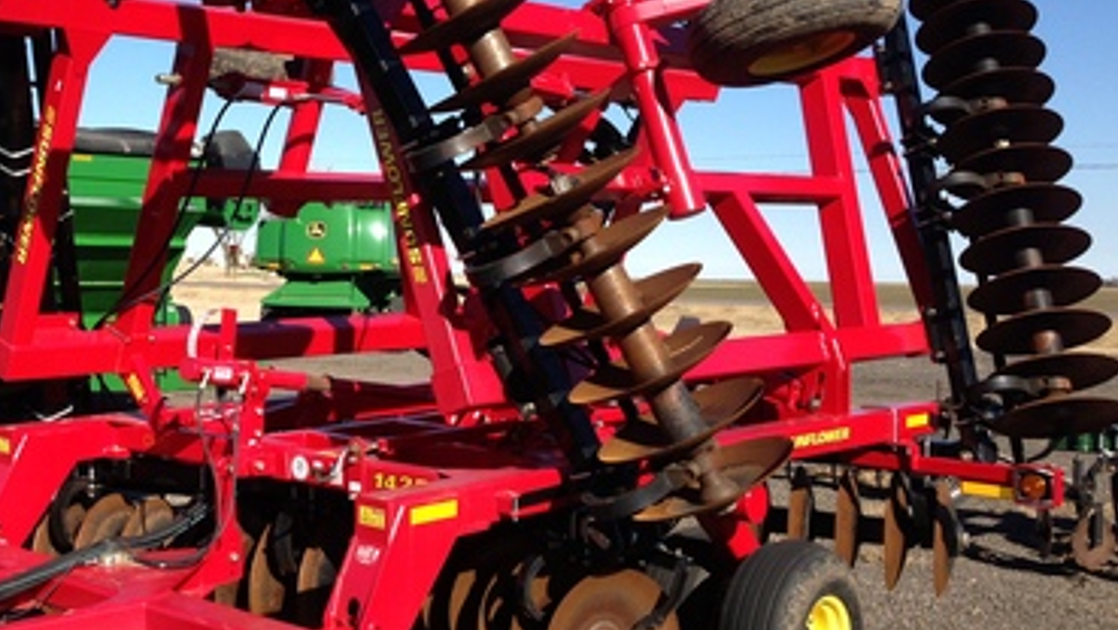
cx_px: 312
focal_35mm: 53
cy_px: 276
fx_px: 1572
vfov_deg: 22.7
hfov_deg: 38.4
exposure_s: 1/1156
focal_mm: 4.13
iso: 50
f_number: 2.4
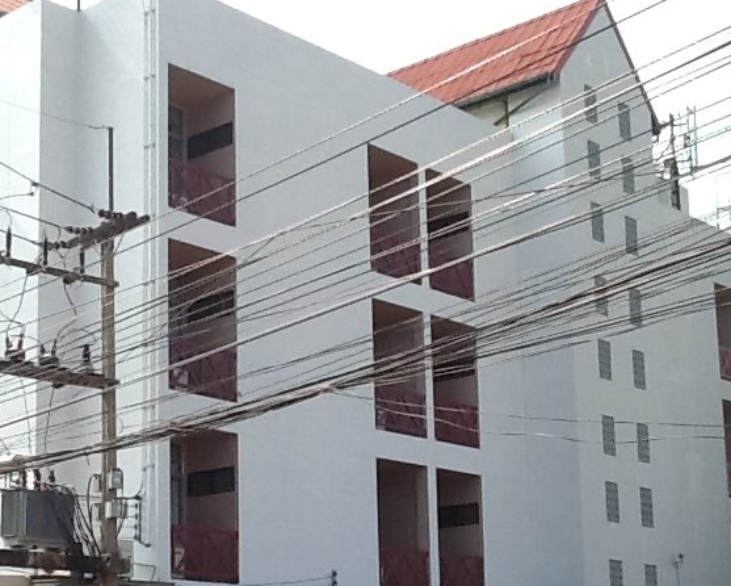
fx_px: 1602
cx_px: 291
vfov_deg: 20.5
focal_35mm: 74
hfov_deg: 25.7
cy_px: 444
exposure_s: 1/743
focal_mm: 2.03
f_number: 2.4
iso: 40
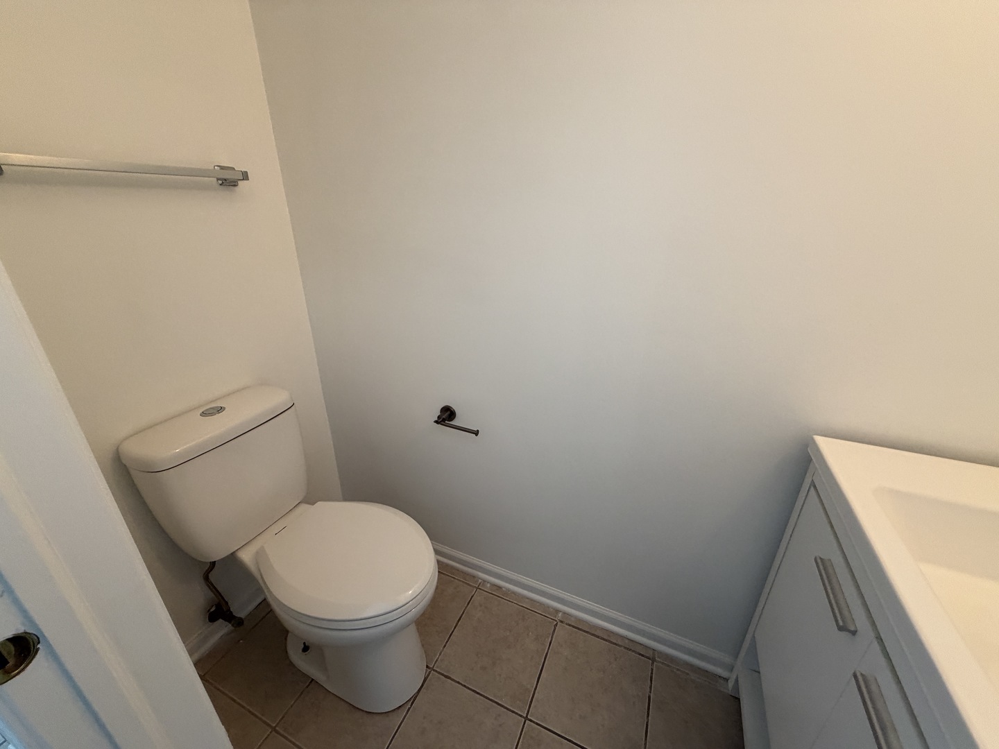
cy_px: 374
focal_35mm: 14
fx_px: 404
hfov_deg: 102.1
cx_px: 500
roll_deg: -0.5
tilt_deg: -22.8
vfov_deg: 85.7
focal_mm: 2.22
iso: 250
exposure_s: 1/60
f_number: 2.2
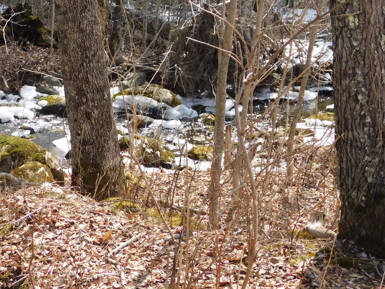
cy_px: 121
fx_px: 1112
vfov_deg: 14.8
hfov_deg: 19.5
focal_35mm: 100
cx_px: 109
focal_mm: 10.4
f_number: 4
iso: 125
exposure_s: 1/250
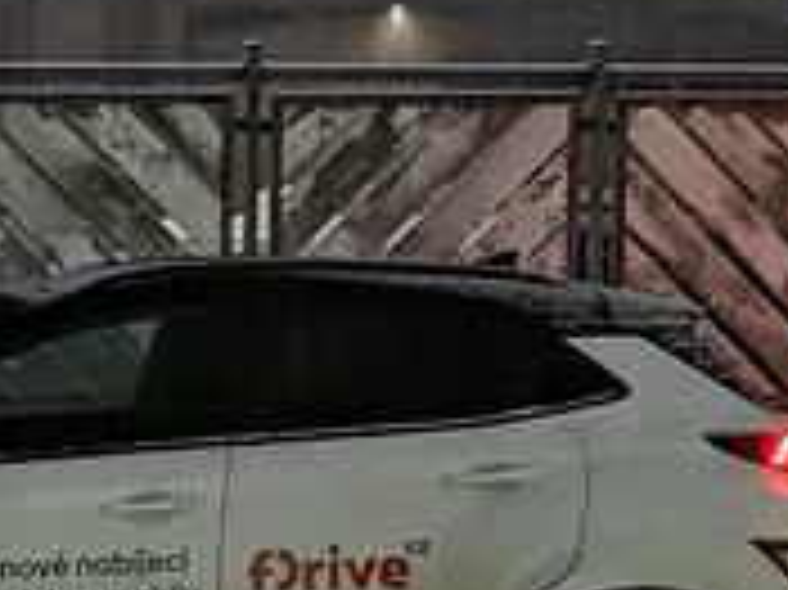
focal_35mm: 134
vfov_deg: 11.0
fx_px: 3048
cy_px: 378
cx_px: -63
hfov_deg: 14.4
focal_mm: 5.3
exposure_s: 4
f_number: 1.8
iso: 800
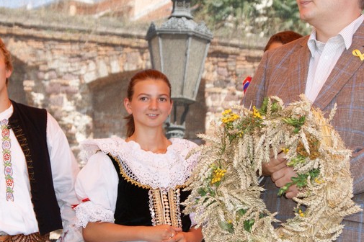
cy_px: 122
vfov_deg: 10.5
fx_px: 1322
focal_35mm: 131
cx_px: 155
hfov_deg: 15.7
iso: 160
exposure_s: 1/160
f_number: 7.1
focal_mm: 55
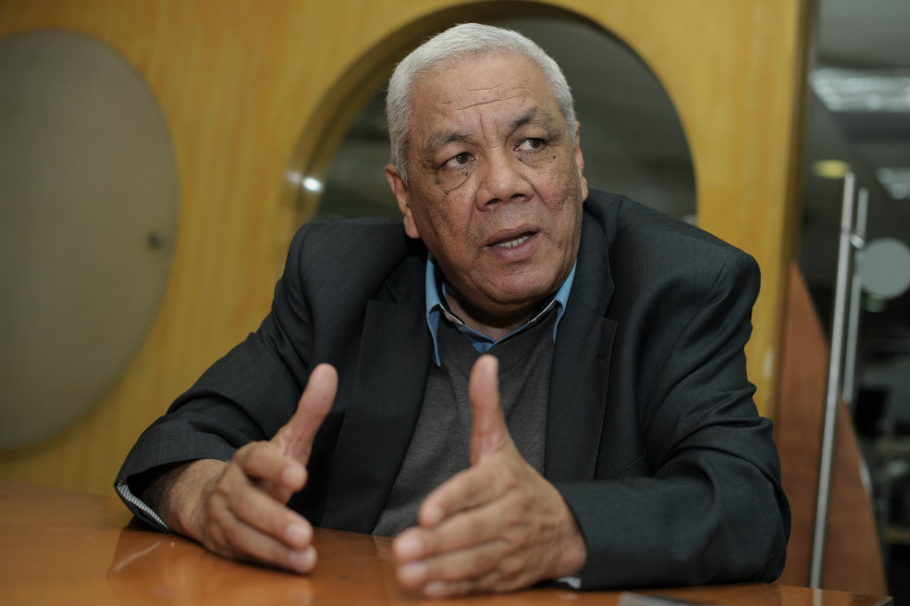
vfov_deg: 27.0
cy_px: 303
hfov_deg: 39.6
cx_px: 455
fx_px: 1263
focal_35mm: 50
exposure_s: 1/200
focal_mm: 50
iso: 1000
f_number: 2.8
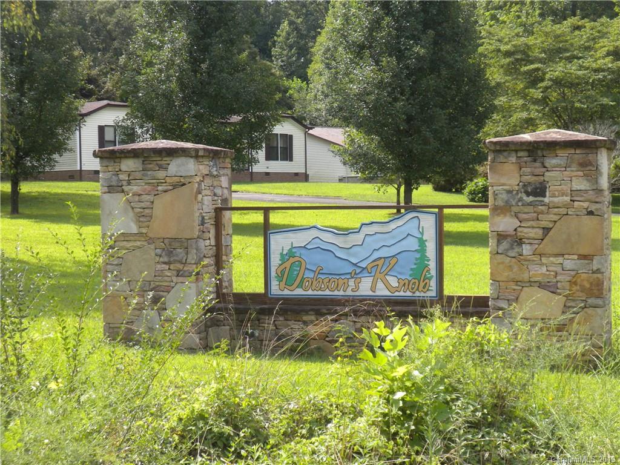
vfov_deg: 20.4
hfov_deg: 27.0
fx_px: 1290
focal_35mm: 72
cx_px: 310
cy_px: 232
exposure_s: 1/476
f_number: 5
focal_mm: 12.7
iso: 250
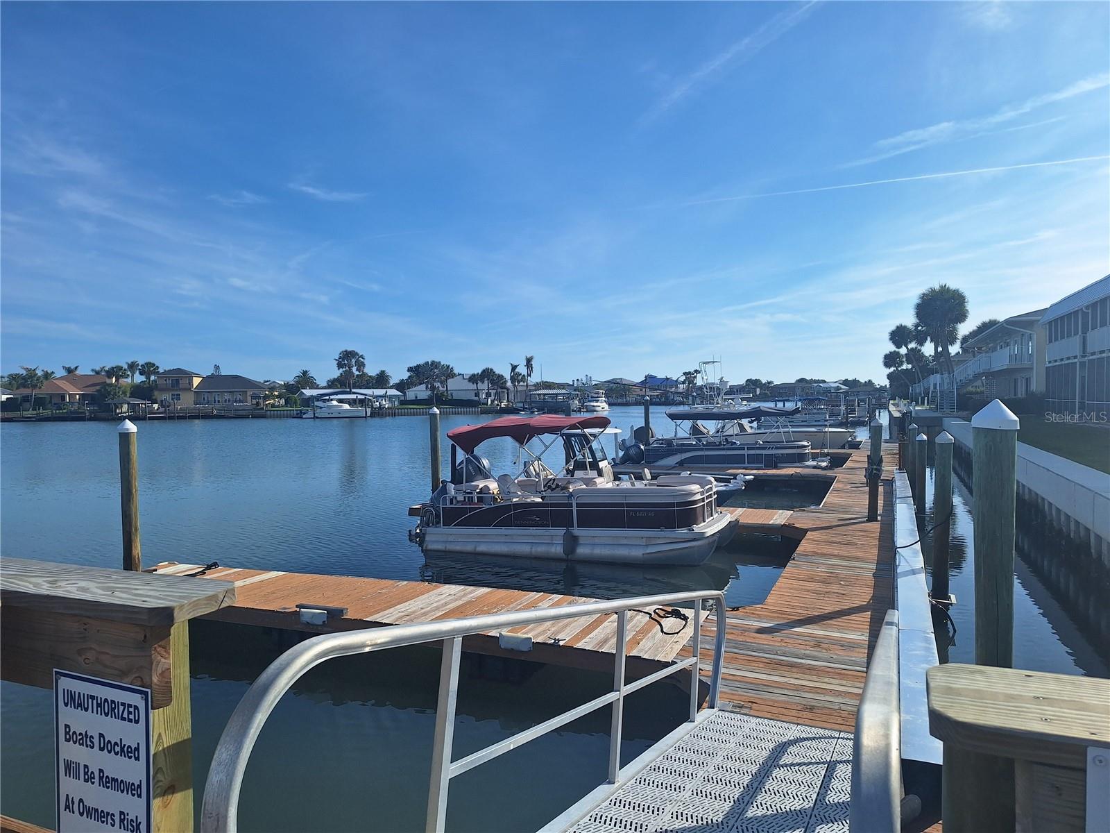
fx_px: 738
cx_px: 555
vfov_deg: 58.9
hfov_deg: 73.9
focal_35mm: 23
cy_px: 416
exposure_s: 1/4505
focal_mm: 5.54
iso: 40
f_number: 1.8
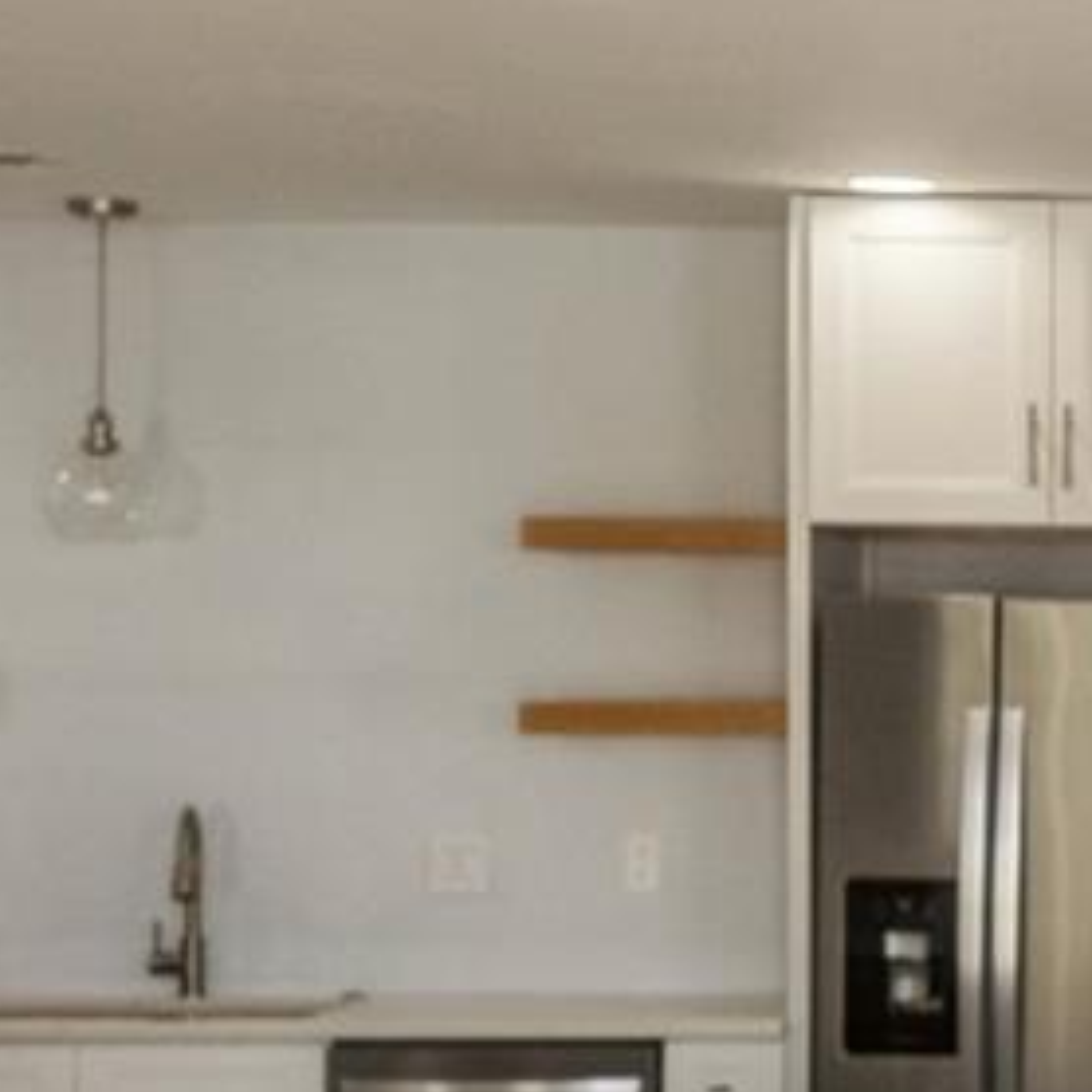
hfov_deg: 15.7
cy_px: 707
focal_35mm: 100
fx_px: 3569
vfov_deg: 17.4
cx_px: 1728
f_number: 7.1
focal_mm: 16
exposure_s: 1/60
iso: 200
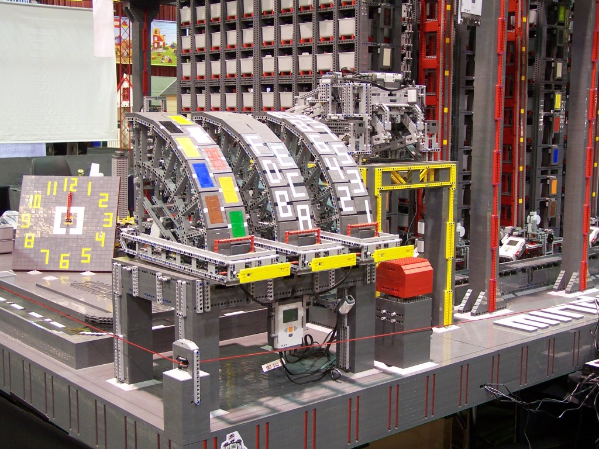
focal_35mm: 51
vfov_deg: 28.6
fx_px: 883
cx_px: 300
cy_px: 224
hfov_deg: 37.5
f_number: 3
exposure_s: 1/2
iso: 80
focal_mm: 8.5
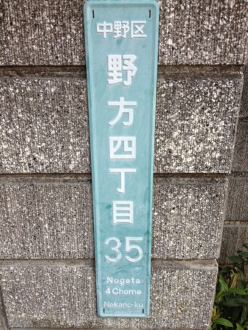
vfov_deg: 52.6
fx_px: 334
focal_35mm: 35
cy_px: 165
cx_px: 124
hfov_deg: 40.7
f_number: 2.4
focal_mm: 4.28
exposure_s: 1/120
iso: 80
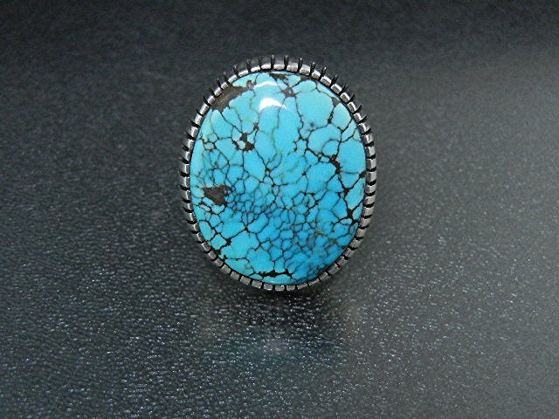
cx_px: 280
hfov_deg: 32.7
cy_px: 210
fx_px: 953
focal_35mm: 59
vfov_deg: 24.8
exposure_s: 1/30
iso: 800
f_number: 8
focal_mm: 10.6
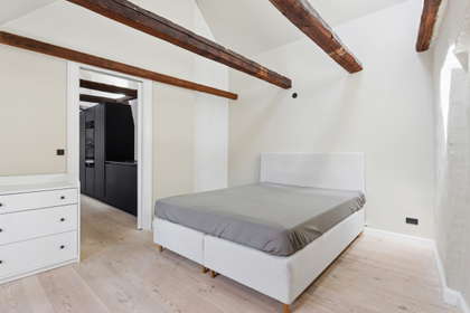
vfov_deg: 65.2
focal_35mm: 19
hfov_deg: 87.7
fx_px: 245
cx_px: 235
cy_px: 156
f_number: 8
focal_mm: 12.5
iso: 200
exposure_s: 1/13
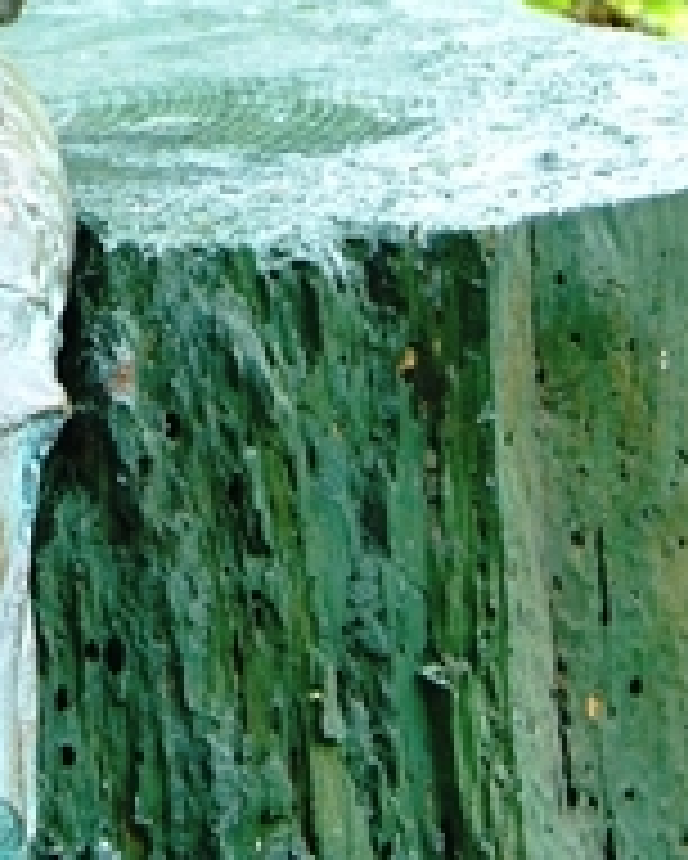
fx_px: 4653
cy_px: 50
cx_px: -279
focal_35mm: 183
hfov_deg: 8.3
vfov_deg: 10.5
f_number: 4
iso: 640
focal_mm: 31
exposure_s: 1/160
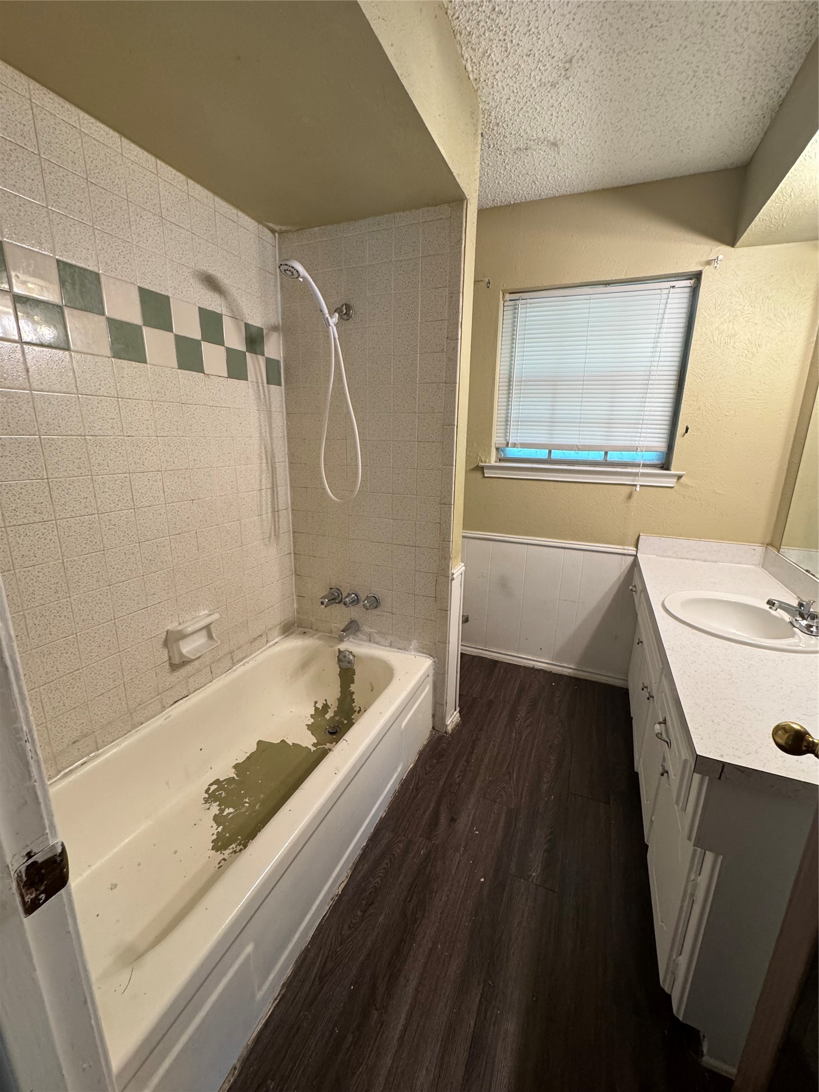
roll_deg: -0.7
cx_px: 410
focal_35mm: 14
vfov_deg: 102.1
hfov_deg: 85.7
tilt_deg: -15.7
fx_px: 442
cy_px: 546
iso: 250
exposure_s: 1/60
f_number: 2.2
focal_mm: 2.22
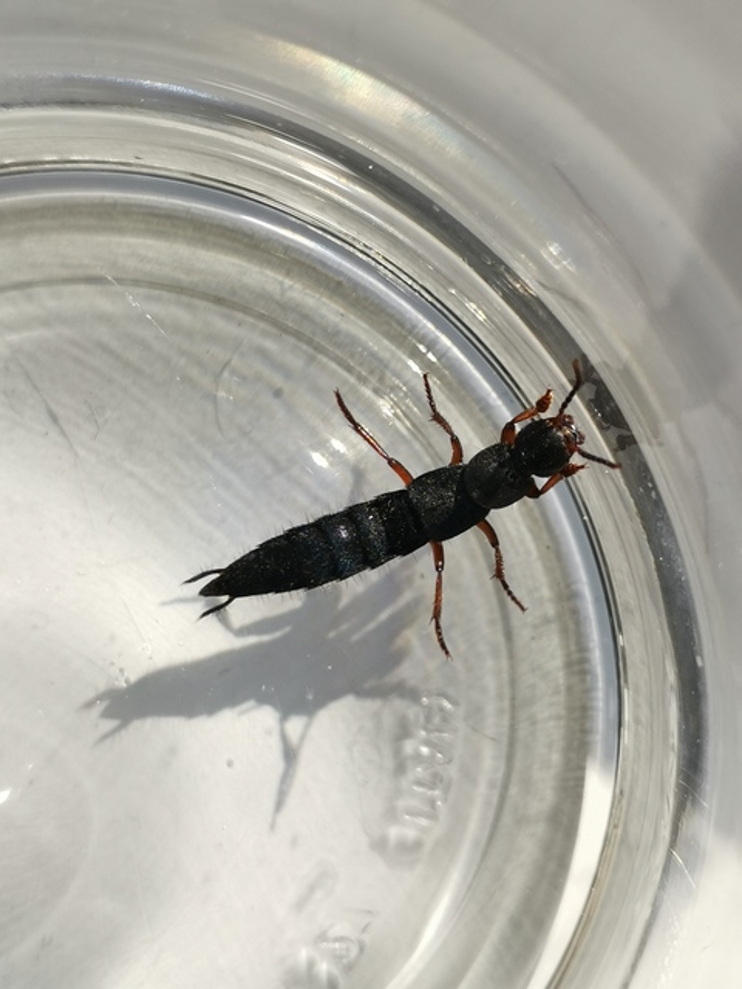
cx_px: 371
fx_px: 1486
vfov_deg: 36.8
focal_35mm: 52
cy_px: 494
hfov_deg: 28.0
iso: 50
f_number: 1.8
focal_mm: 4.75
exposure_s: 1/706
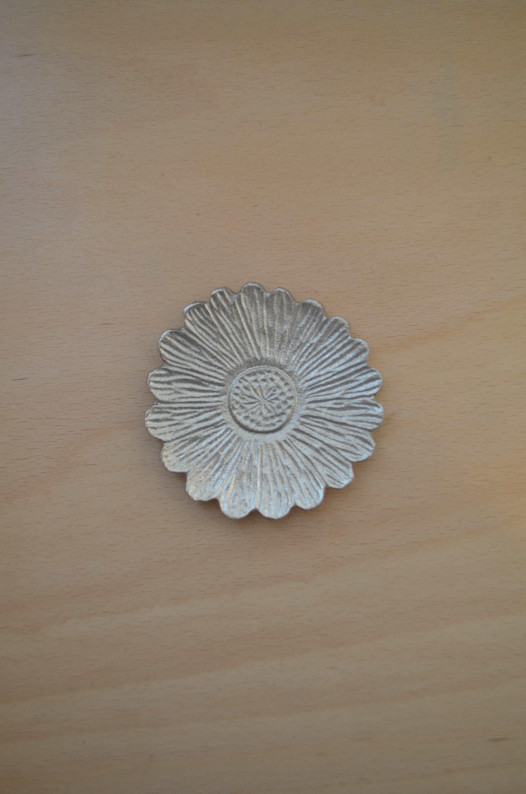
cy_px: 397
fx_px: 726
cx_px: 263
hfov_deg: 39.8
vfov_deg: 57.3
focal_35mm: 33
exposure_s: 1/80
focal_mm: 22
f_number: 4.5
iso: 400
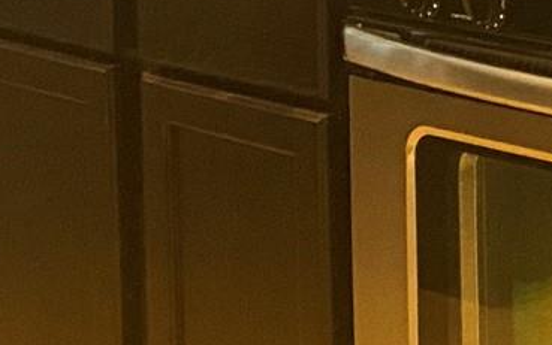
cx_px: 1125
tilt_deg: -5.2
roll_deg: +0.2
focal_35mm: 153
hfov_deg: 12.1
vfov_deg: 8.2
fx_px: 2303
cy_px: -357
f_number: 1.8
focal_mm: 4.25
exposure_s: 1/40
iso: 400
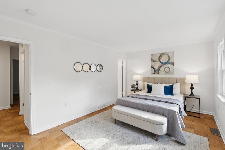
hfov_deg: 96.7
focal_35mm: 16
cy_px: 75
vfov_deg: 73.8
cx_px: 112
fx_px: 100
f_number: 7.1
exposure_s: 1/160
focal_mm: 16
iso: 2500
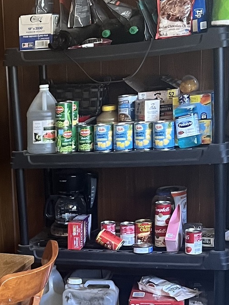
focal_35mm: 88
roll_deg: +7.1
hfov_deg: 15.1
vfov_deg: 21.7
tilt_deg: -14.0
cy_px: 283
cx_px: -149
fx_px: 776
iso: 250
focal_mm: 5.7
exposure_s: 1/60
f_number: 1.5
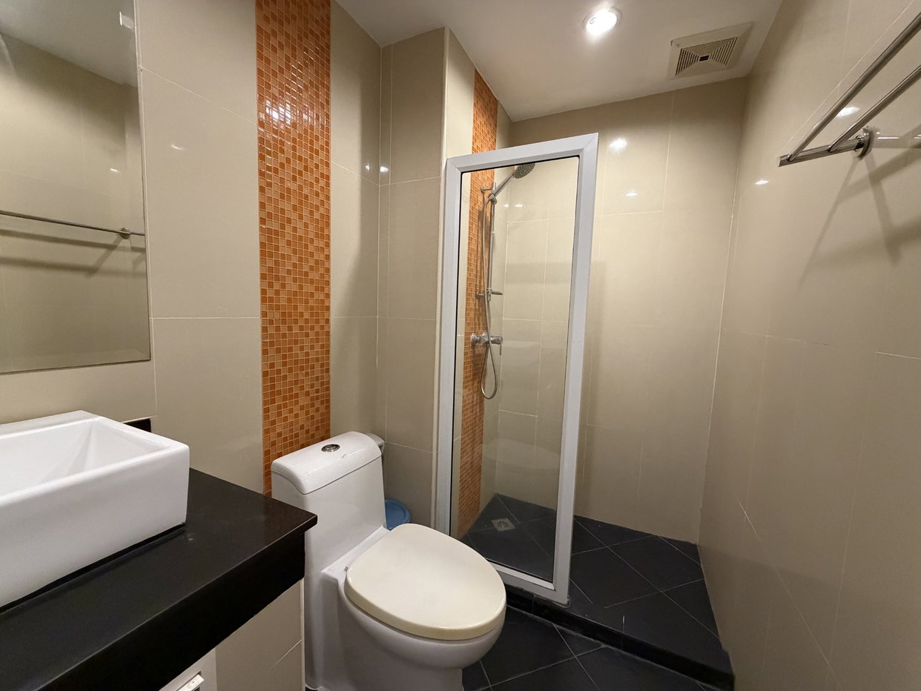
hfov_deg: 102.1
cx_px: 460
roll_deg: -1.9
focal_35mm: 14
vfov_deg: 85.7
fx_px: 373
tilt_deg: -6.2
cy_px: 346
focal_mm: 2.22
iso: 640
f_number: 2.2
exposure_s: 1/50
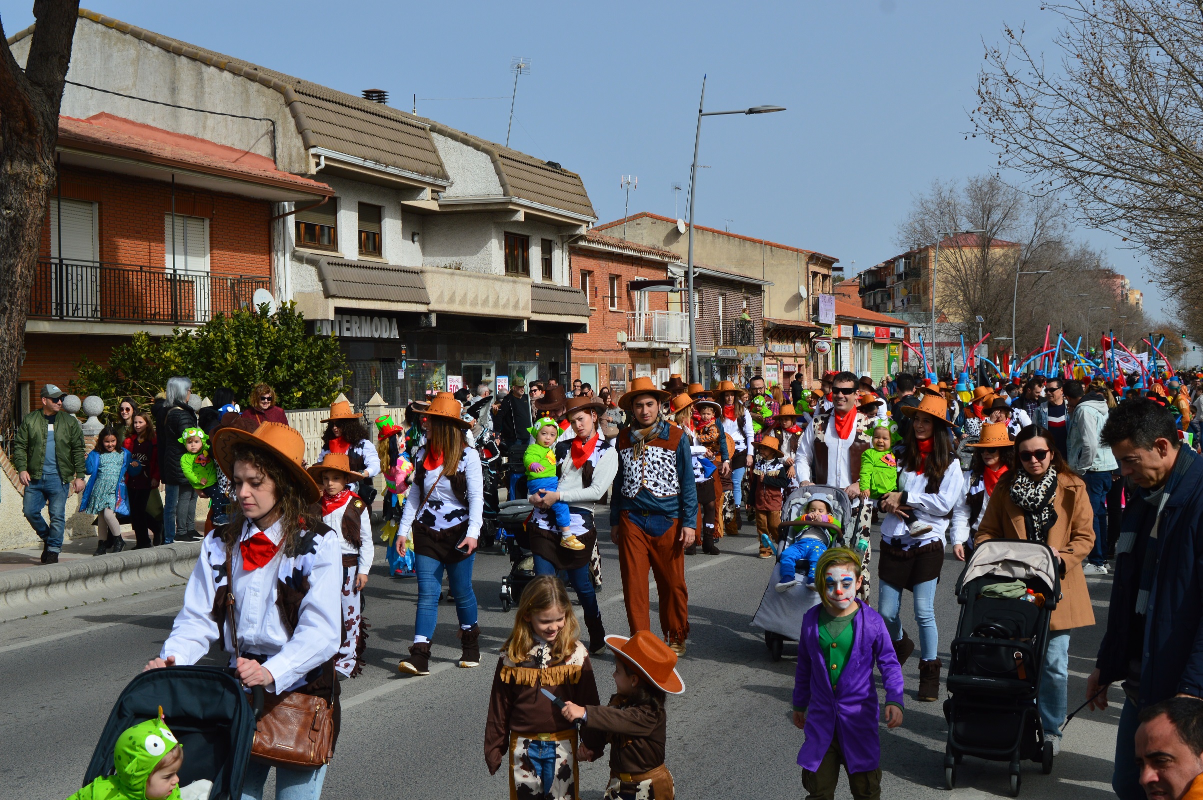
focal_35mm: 52
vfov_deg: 25.7
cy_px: 400
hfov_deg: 37.9
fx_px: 1753
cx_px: 602
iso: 160
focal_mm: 35
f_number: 11
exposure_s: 1/500
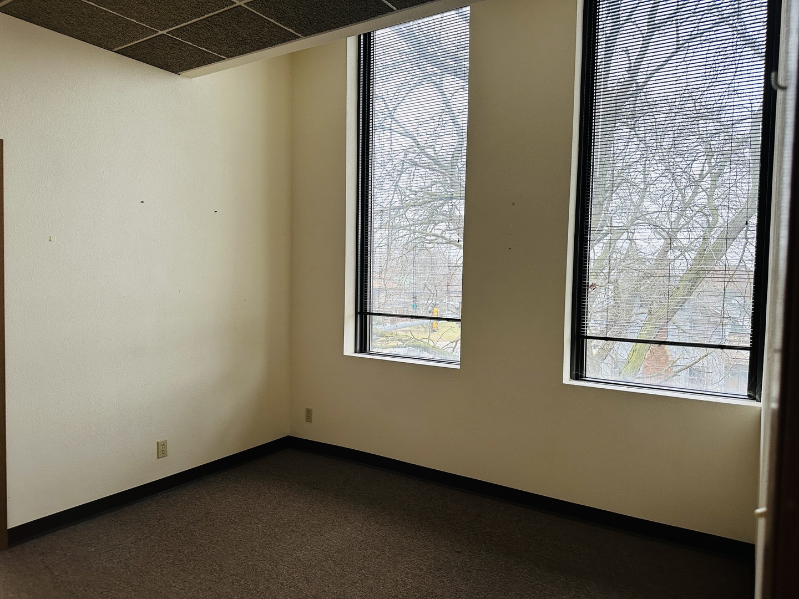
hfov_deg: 71.6
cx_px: 400
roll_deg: -1.5
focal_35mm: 24
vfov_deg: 56.8
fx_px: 554
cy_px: 300
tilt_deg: -2.3
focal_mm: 6.86
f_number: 1.78
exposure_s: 1/120
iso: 160
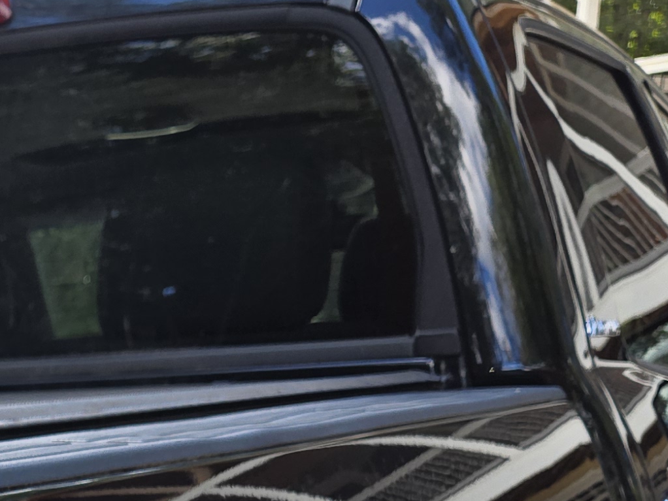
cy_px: 804
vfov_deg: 14.9
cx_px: -262
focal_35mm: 90
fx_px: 1737
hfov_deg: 19.6
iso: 25
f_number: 1.8
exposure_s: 1/142
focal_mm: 5.4
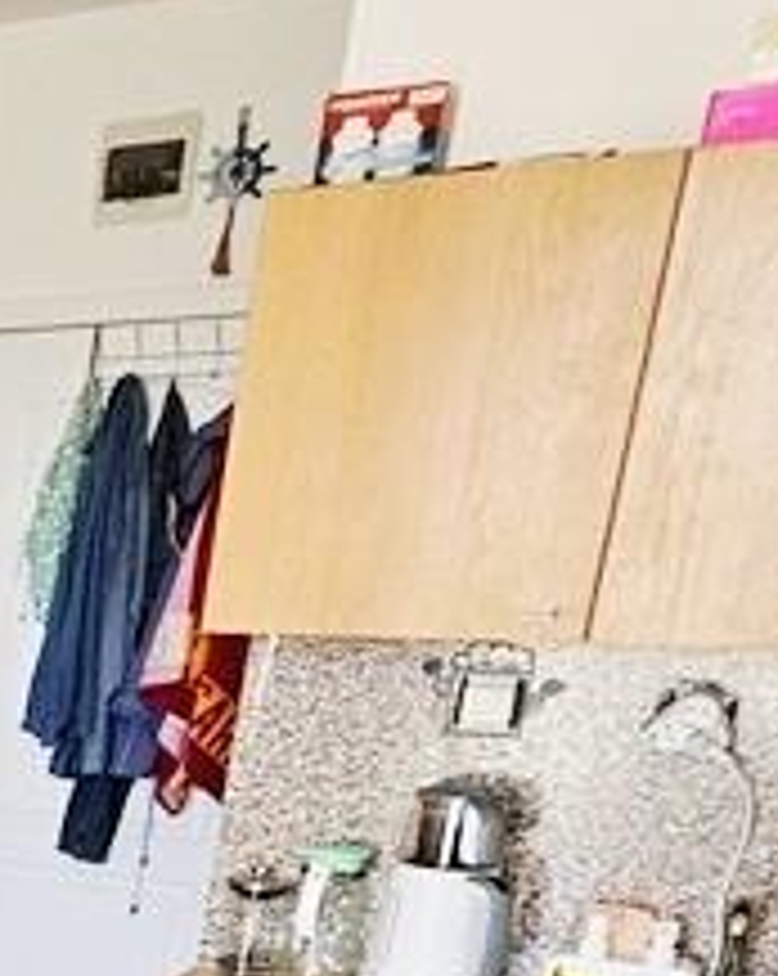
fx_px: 1731
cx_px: -809
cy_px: 1133
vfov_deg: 28.0
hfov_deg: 17.5
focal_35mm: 60
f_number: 2.2
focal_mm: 1.7
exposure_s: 1/50
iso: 100
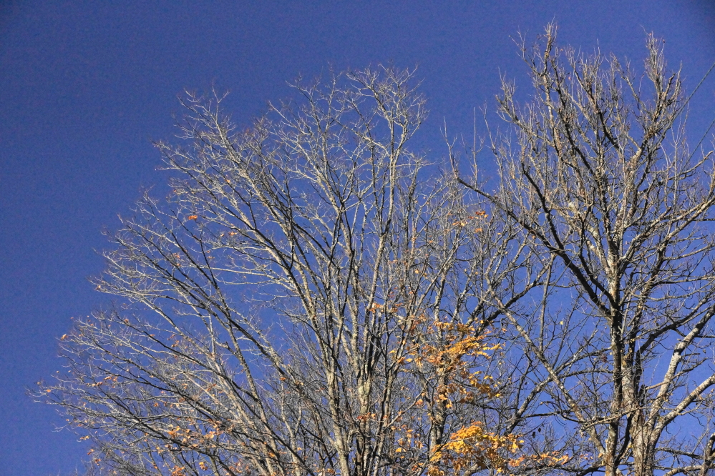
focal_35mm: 112
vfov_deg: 12.2
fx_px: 2234
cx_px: 358
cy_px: 238
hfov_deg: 18.2
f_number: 10
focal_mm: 75
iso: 3200
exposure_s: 1/2000
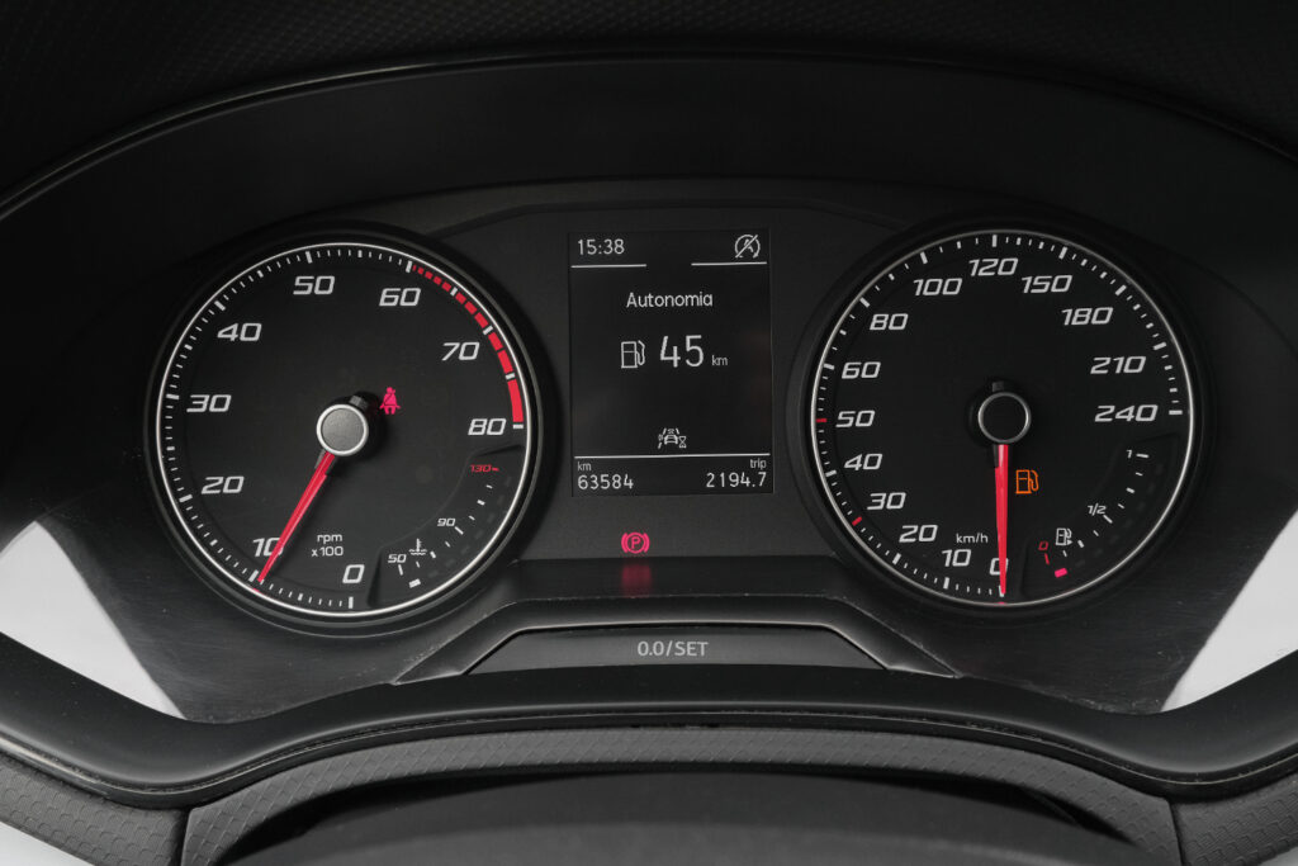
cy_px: 433
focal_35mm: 30
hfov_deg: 61.9
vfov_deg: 43.6
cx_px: 649
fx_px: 1082
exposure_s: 1/200
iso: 2000
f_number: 9
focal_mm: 20.3
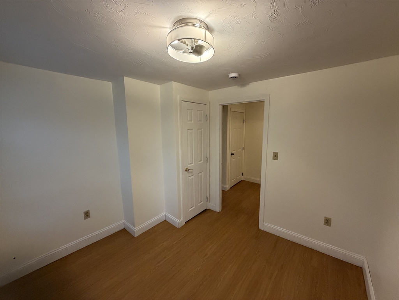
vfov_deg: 85.7
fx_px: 161
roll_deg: +0.9
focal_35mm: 14
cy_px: 150
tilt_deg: -8.7
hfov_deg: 102.1
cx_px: 200
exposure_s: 1/60
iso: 400
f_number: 2.2
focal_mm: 2.22
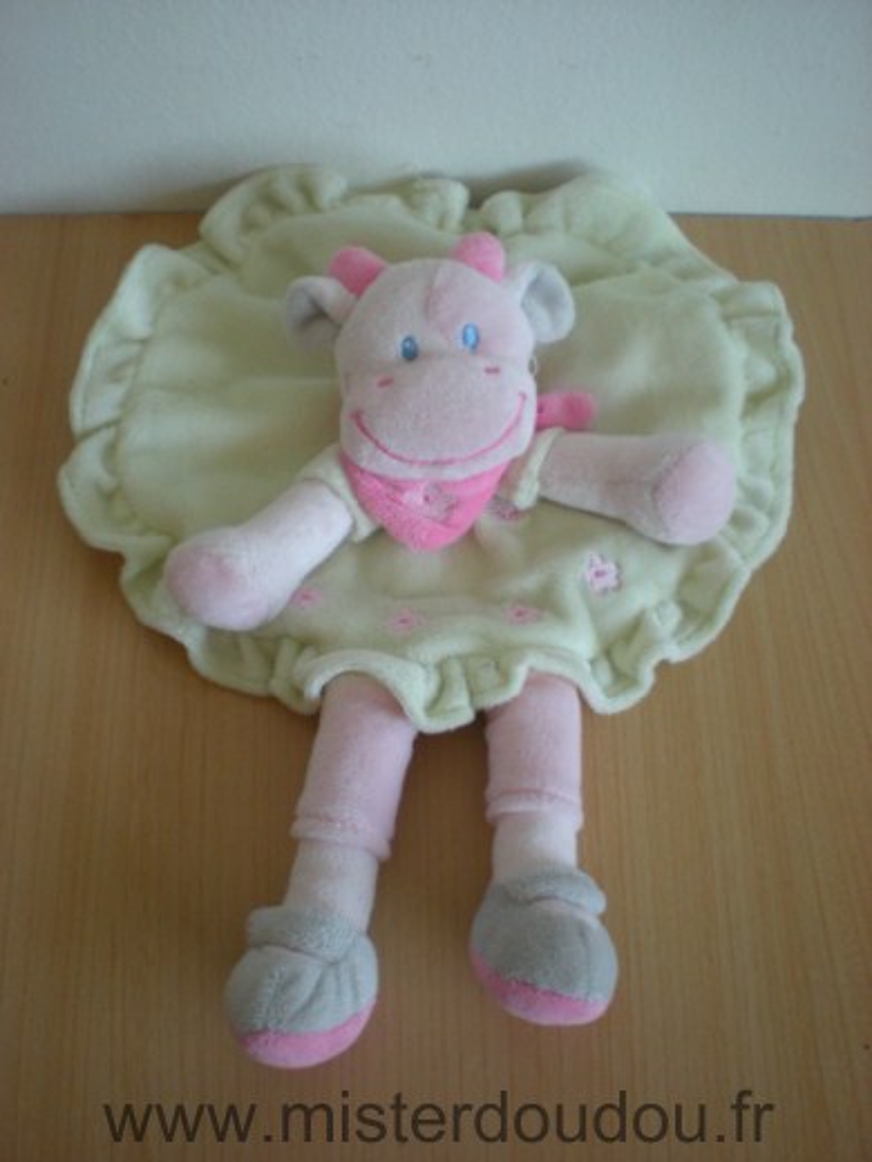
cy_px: 581
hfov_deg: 37.7
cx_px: 436
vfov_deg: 49.0
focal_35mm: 38
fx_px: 1276
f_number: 3.1
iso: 200
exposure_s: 1/41.8
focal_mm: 6.3
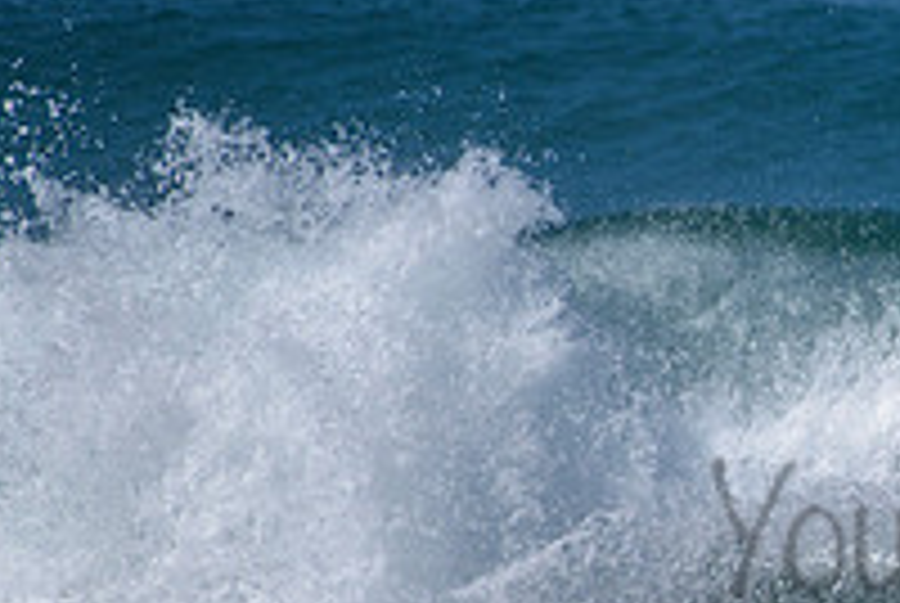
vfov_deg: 1.0
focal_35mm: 1449
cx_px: 1174
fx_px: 36278
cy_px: 488
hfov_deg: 1.4
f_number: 5.6
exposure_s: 1/2000
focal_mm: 500
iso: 110
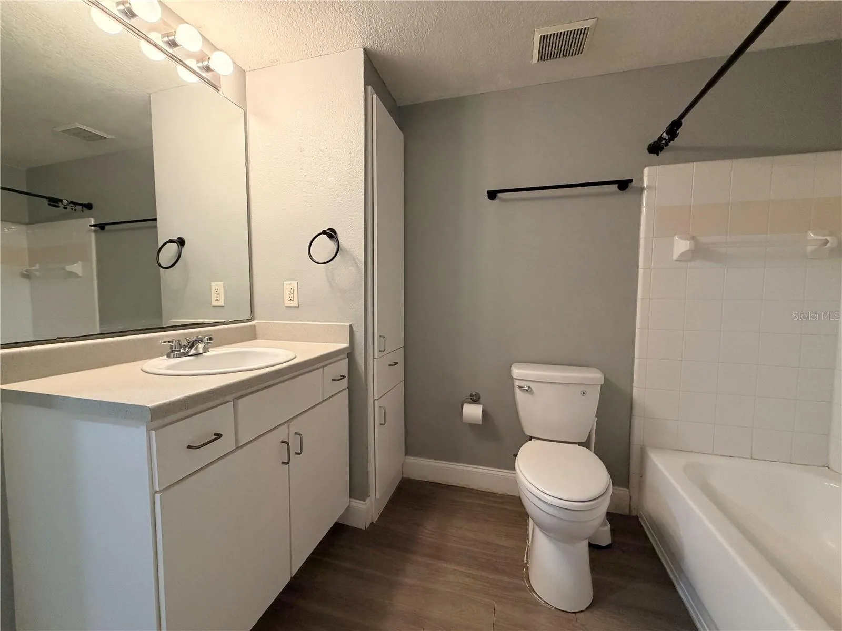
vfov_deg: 85.7
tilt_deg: -4.1
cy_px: 316
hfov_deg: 102.1
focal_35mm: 14
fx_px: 341
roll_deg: -0.1
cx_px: 421
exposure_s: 1/60
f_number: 2.2
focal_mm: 2.22
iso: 250
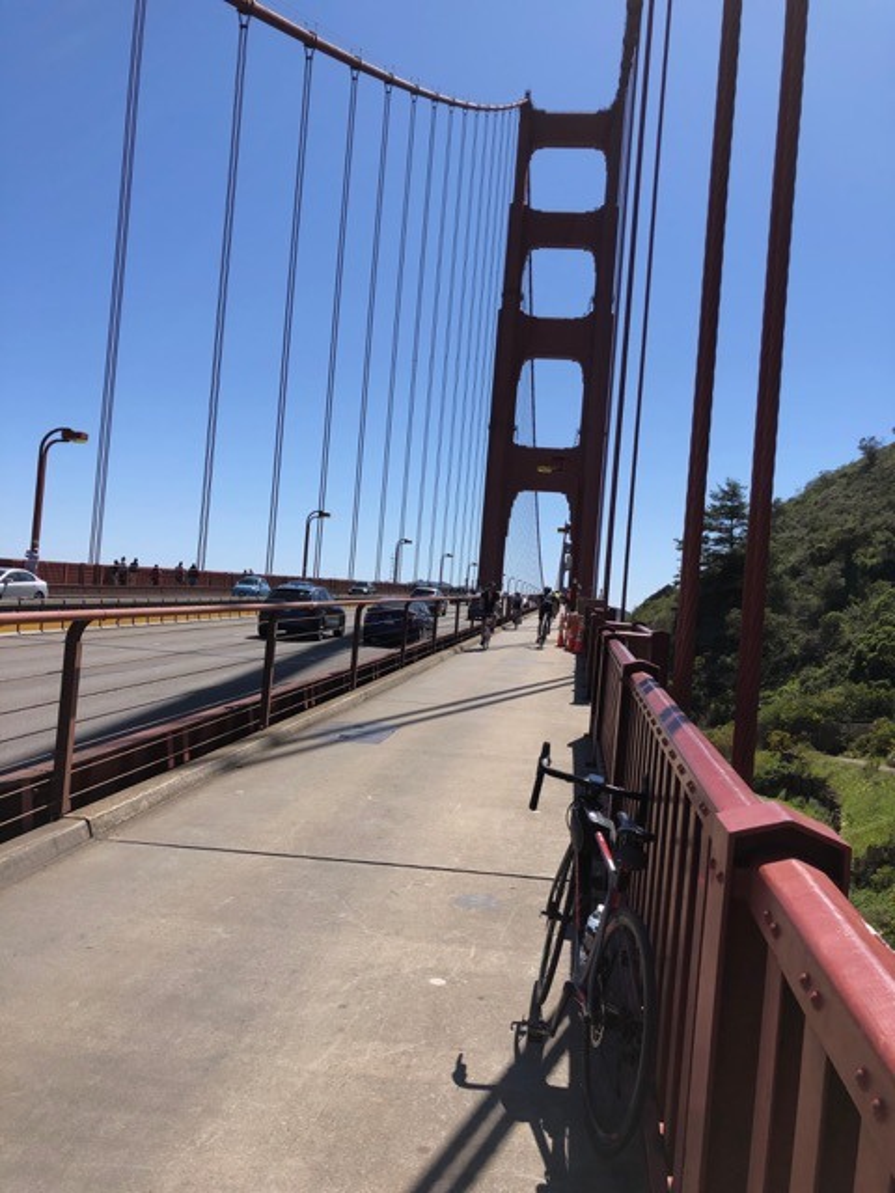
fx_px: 965
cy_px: 596
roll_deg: -2.6
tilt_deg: -0.1
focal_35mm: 28
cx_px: 448
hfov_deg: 49.7
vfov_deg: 63.4
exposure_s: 1/2703
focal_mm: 4
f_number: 1.8
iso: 20
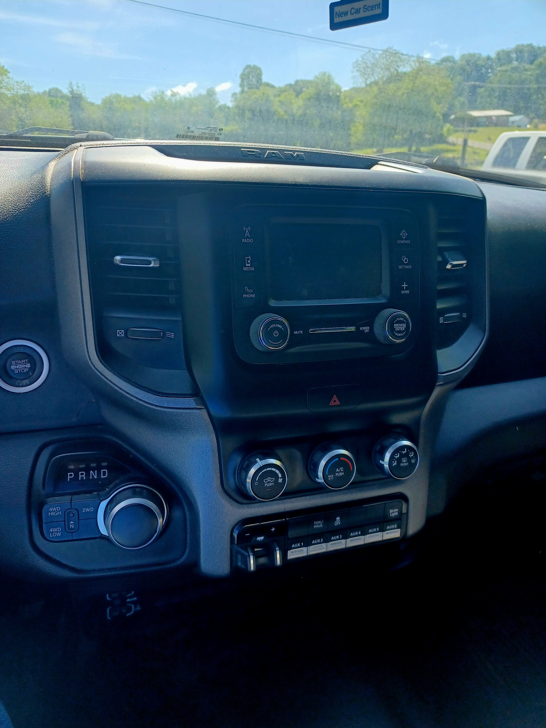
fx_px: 526
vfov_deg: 69.4
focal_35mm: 25
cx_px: 273
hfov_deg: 54.9
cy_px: 364
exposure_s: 1/120
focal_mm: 4.6
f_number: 1.8
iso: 50
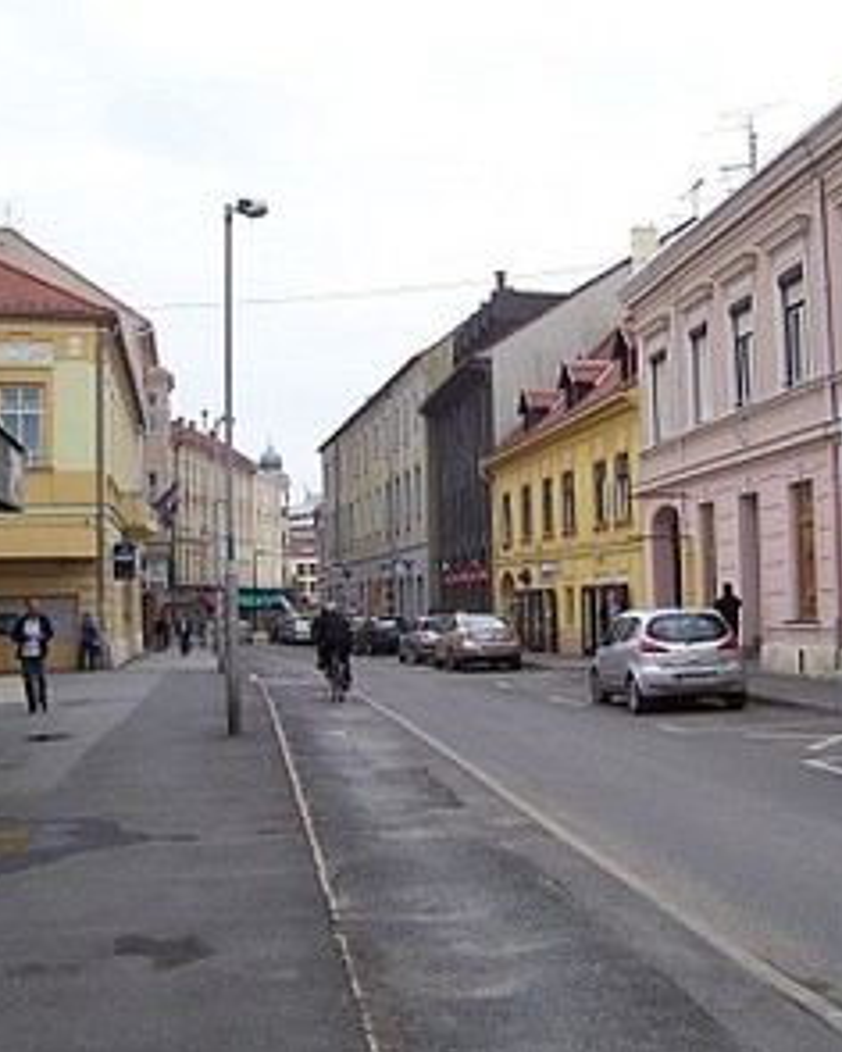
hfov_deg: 33.1
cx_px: 571
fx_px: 1402
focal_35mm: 45
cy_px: 524
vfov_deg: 41.2
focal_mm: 5.6
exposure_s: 1/350
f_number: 2.7
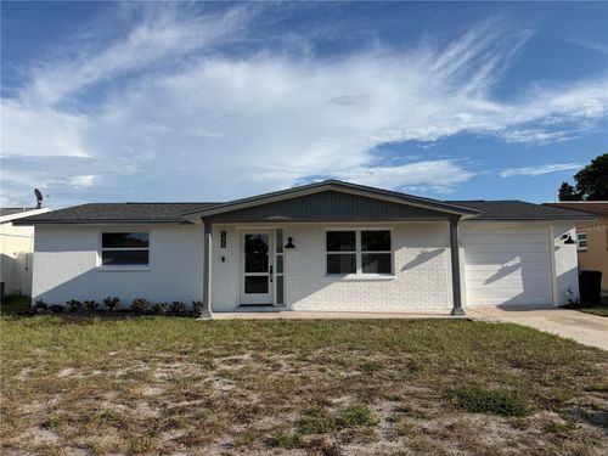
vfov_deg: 56.8
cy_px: 228
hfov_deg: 71.6
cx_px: 304
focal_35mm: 24
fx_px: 422
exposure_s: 1/8130
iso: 80
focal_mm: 6.76
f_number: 1.78
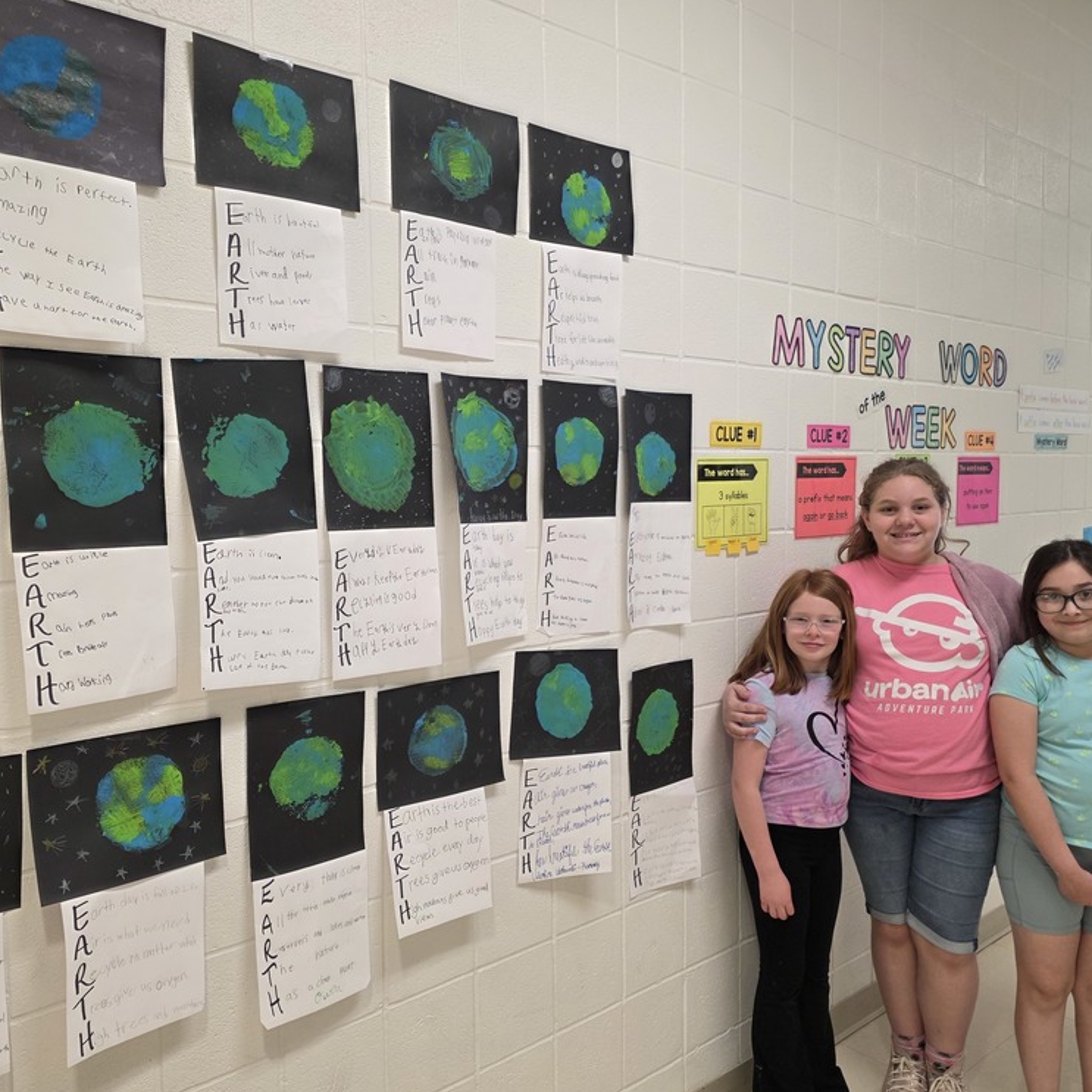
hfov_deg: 57.2
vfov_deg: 57.3
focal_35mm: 28
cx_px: 507
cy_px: 557
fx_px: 999
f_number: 1.7
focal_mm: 6.3
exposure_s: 1/120
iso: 320
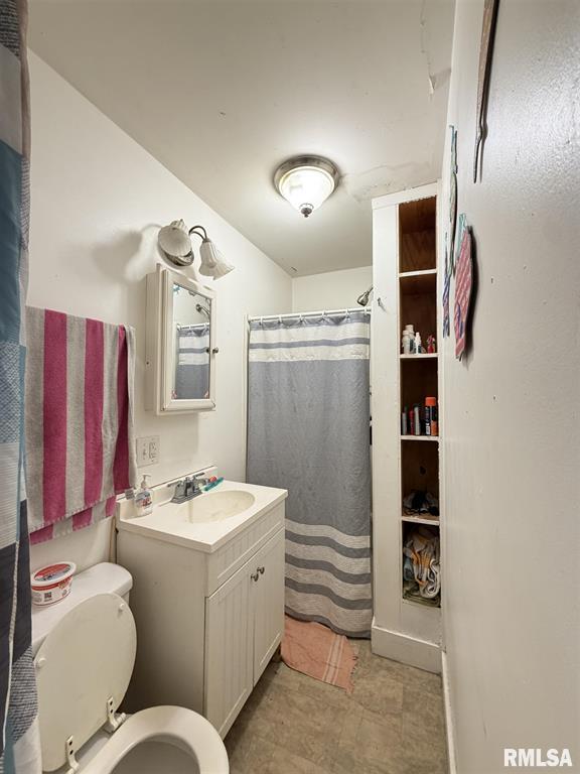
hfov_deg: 85.7
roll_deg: +0.2
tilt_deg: +1.7
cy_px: 387
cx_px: 290
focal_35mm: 14
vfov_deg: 102.1
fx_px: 313
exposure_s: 1/60
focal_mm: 2.22
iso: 250
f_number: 2.2
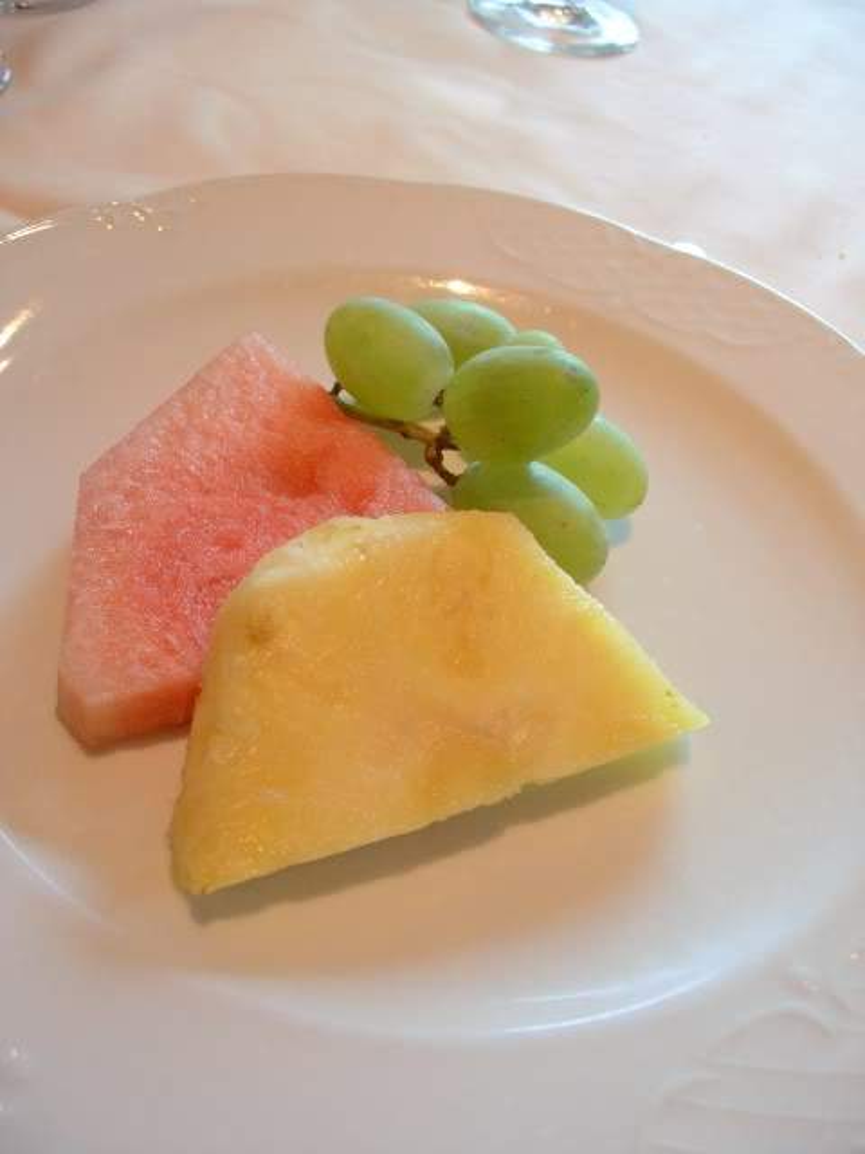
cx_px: 432
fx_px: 1099
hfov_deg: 42.9
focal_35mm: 33
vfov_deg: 55.4
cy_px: 577
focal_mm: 7.1
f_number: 2.8
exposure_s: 1/100
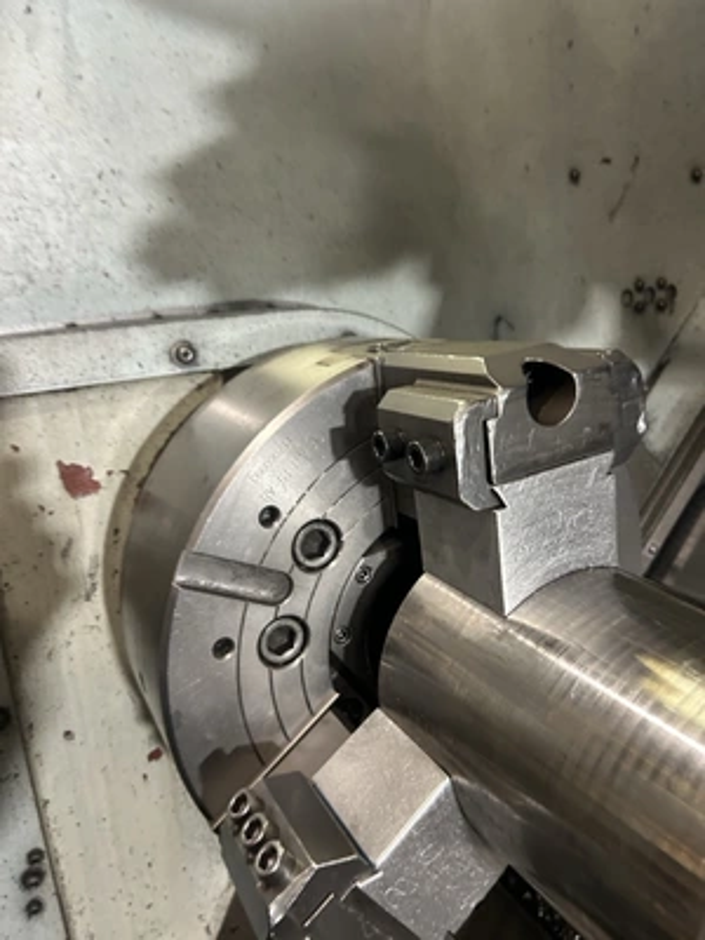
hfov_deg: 53.1
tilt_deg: -9.4
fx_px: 706
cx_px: 352
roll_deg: +6.6
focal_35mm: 26
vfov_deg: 67.3
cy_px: 470
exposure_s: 1/60
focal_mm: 5.7
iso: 200
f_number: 1.5
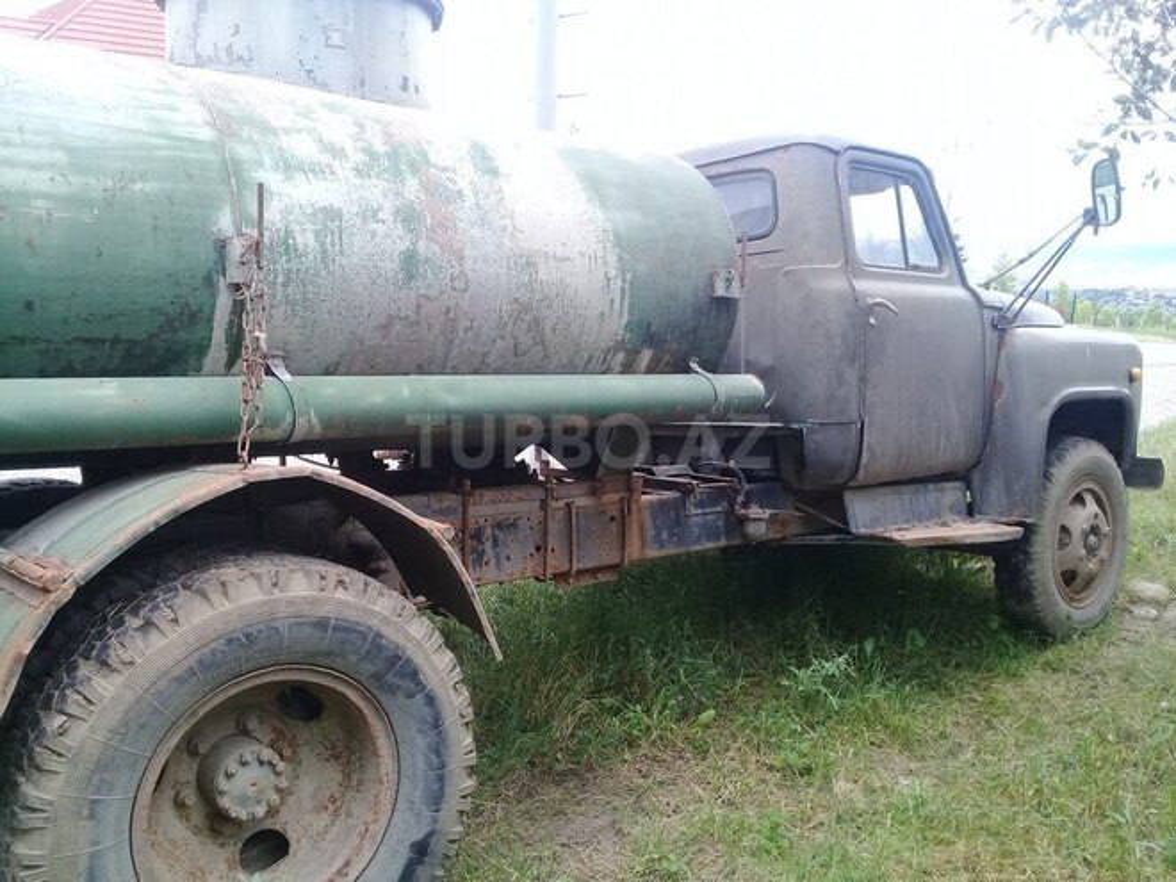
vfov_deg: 45.4
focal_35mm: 31
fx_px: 1053
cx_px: 588
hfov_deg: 58.4
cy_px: 441
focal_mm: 3.3
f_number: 2.2
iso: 50
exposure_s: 1/300
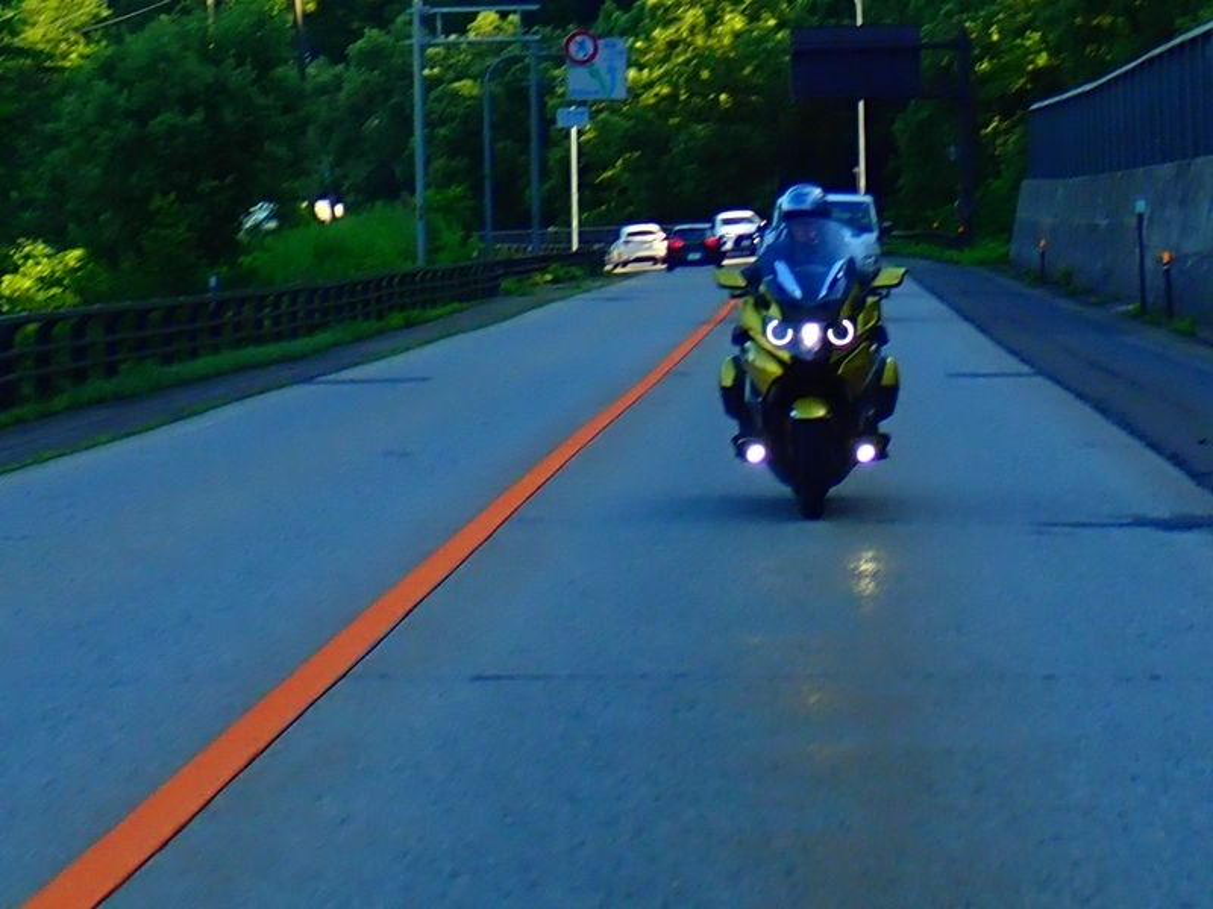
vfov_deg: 33.6
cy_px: 454
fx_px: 1507
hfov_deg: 43.9
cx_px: 606
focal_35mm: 43
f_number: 4
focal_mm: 7.86
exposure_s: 1/250
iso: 100
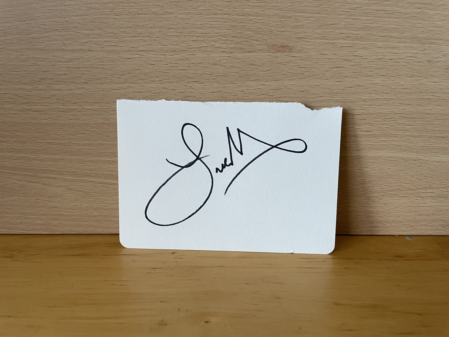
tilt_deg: -19.2
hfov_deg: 67.3
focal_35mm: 26
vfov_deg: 53.1
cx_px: 224
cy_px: 168
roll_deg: -0.8
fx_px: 337
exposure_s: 1/66
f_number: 1.6
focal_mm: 4.2
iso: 125
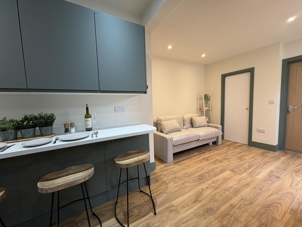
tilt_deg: -5.0
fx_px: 122
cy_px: 114
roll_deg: +2.4
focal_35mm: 14
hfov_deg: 102.1
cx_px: 151
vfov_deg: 85.7
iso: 125
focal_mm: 2.22
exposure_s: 1/50
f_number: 2.2
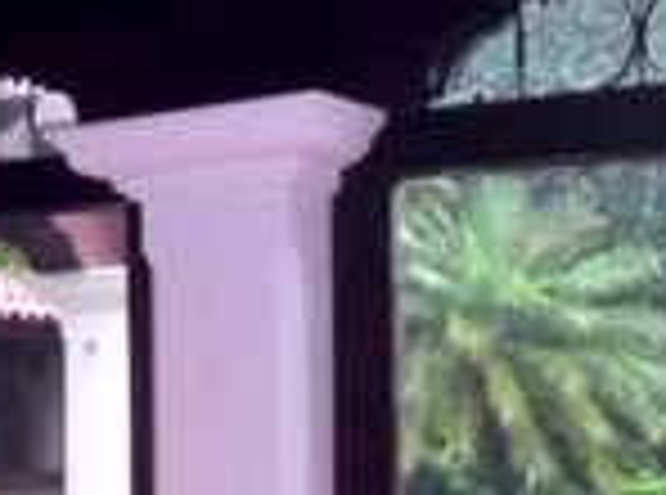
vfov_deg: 17.4
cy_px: 441
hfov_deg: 22.7
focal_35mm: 83
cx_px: 4
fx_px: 1592
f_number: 2.8
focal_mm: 6.2
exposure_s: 1/45
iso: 200
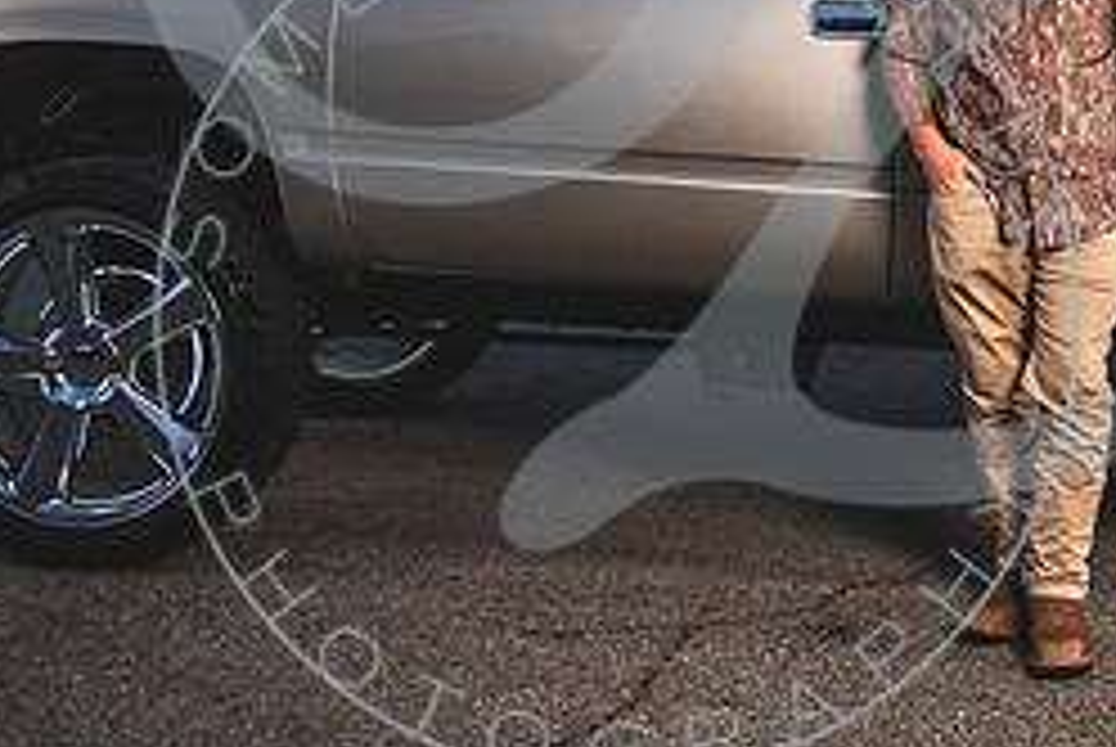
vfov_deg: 22.6
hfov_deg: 34.2
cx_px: 853
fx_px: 1769
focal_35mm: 57
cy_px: -56
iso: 100
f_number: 2.8
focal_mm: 24
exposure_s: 1/500
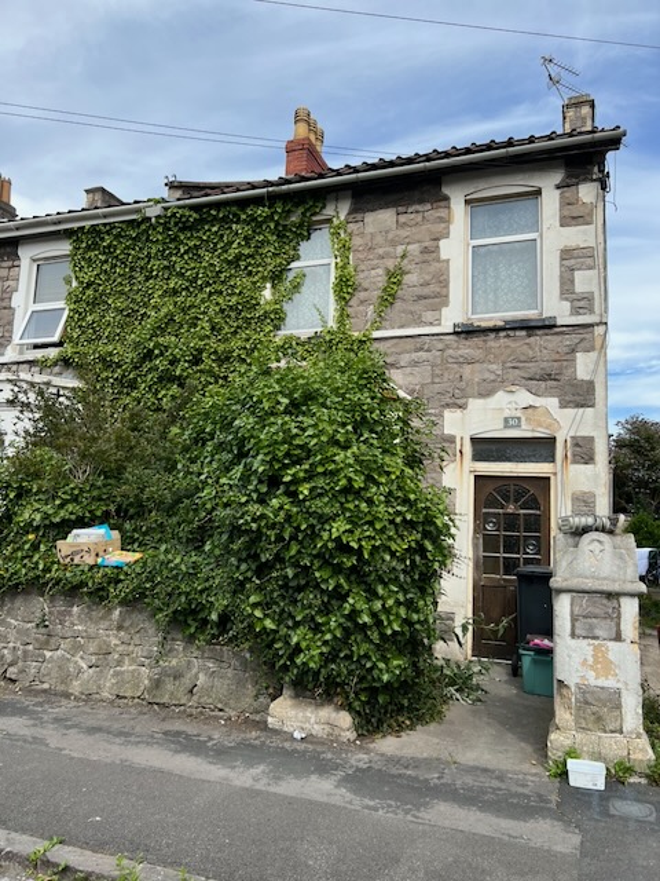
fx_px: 661
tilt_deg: +8.1
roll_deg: -2.7
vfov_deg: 67.3
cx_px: 330
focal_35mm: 26
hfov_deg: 53.1
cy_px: 440
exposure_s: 1/2457
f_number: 1.5
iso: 50
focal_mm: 5.7
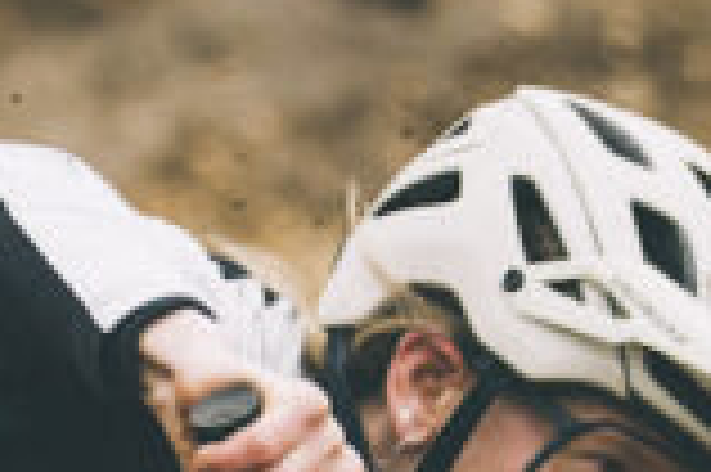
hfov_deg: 3.9
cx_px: -256
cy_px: 1088
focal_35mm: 534
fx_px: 10535
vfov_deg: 2.6
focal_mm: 110
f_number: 2.8
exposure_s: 1/1600
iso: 1000
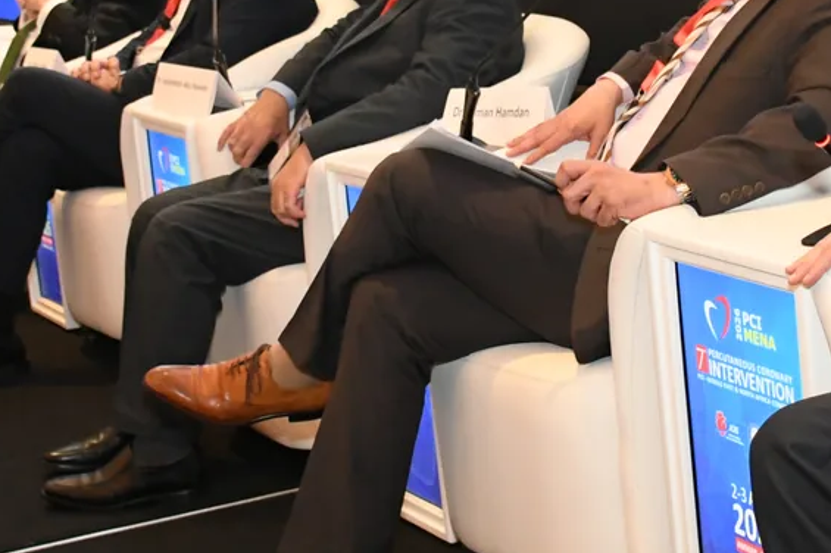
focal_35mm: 102
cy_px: 62
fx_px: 2353
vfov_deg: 13.3
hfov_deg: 20.0
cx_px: 497
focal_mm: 20
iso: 2500
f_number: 3.5
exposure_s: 1/100
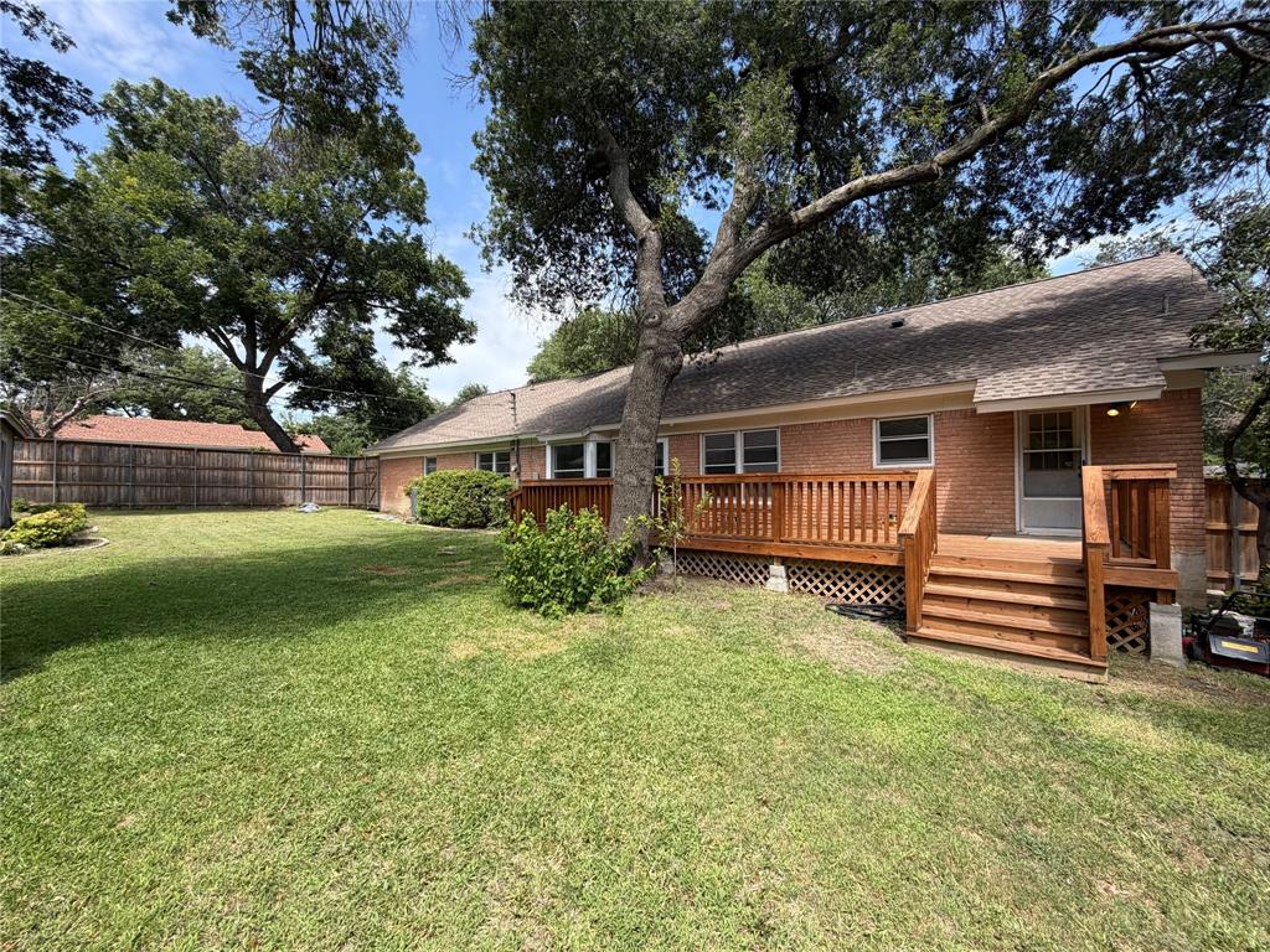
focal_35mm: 14
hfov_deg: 102.1
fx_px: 514
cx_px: 635
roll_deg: +0.6
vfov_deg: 85.7
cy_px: 476
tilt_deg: +0.7
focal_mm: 2.22
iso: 40
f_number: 2.2
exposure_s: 1/522
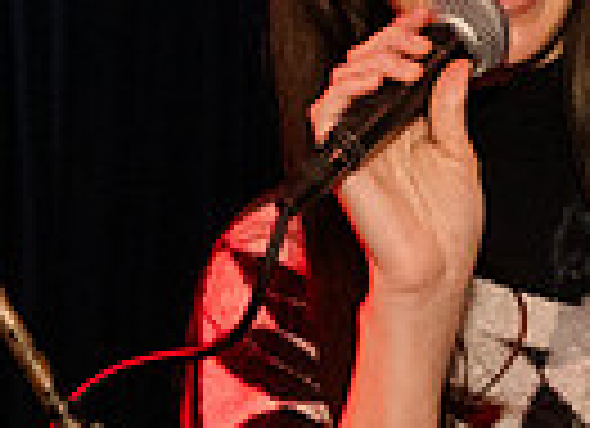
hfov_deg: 10.7
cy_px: 231
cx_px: 385
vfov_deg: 7.8
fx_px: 3150
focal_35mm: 187
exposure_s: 1/250
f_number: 3.5
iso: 12800
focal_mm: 38
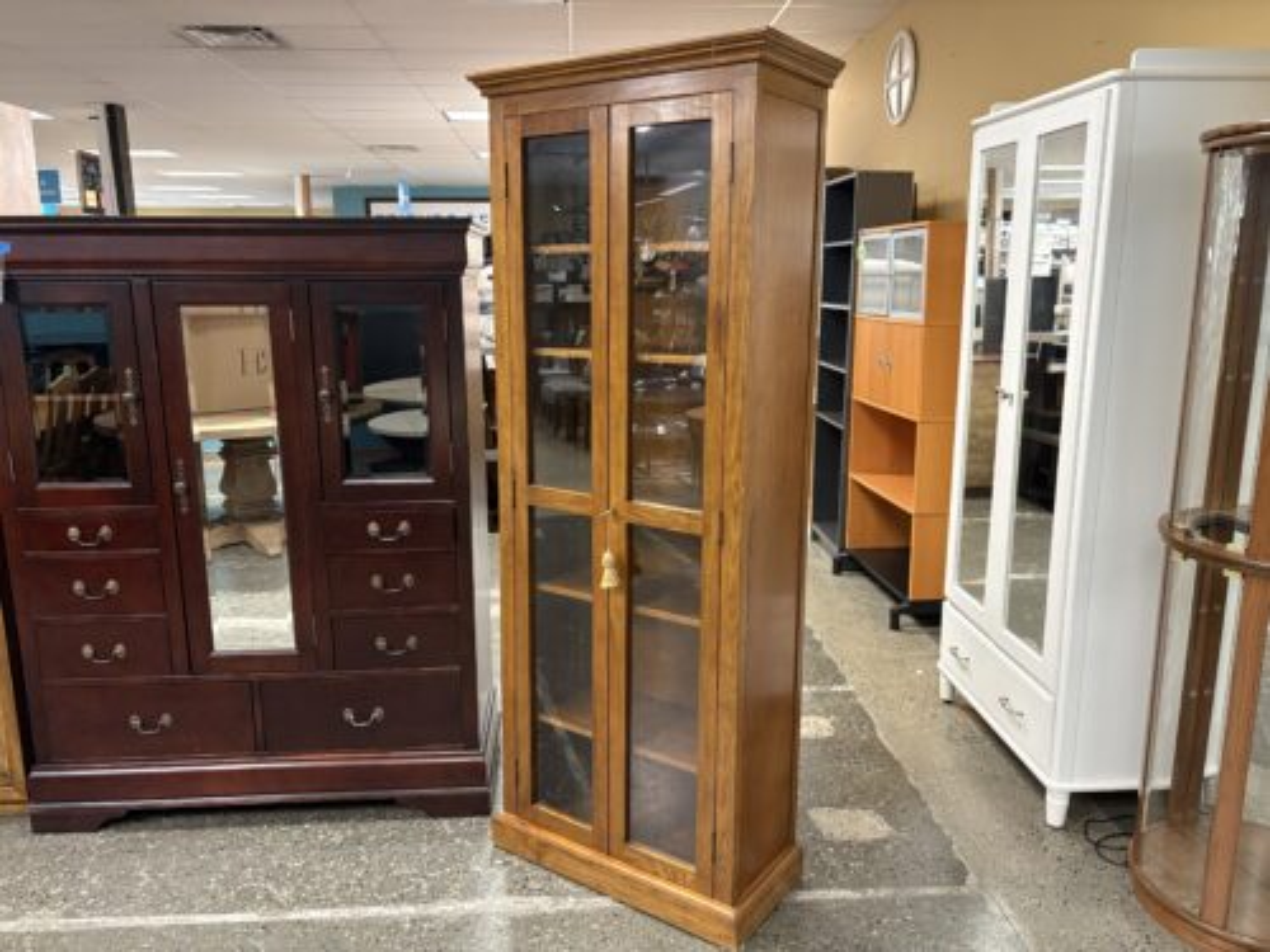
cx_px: 635
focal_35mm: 26
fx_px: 954
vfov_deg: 53.1
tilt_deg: -11.8
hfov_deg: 67.3
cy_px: 476
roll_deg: +0.2
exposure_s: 1/60
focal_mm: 5.96
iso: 500
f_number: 1.6
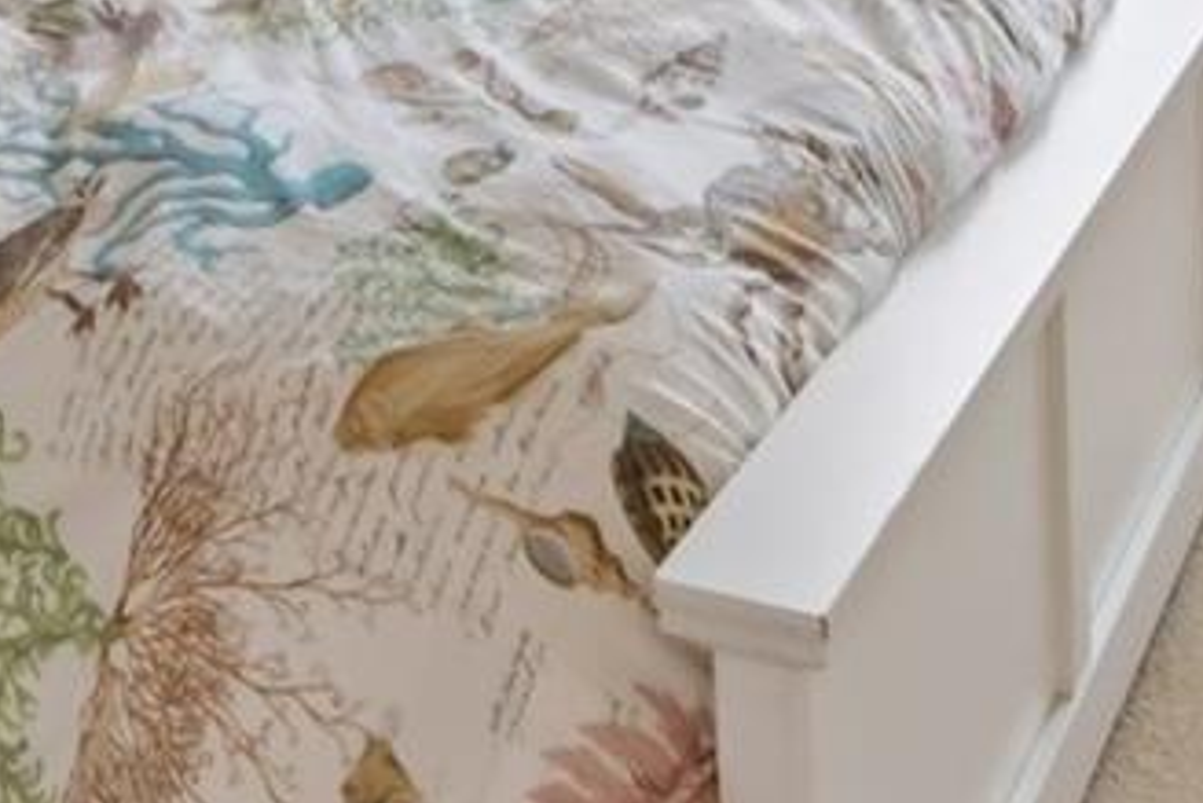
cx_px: 99
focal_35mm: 78
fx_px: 2608
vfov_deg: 15.2
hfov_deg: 25.1
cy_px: -634
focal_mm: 16
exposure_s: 1/40
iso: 400
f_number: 8
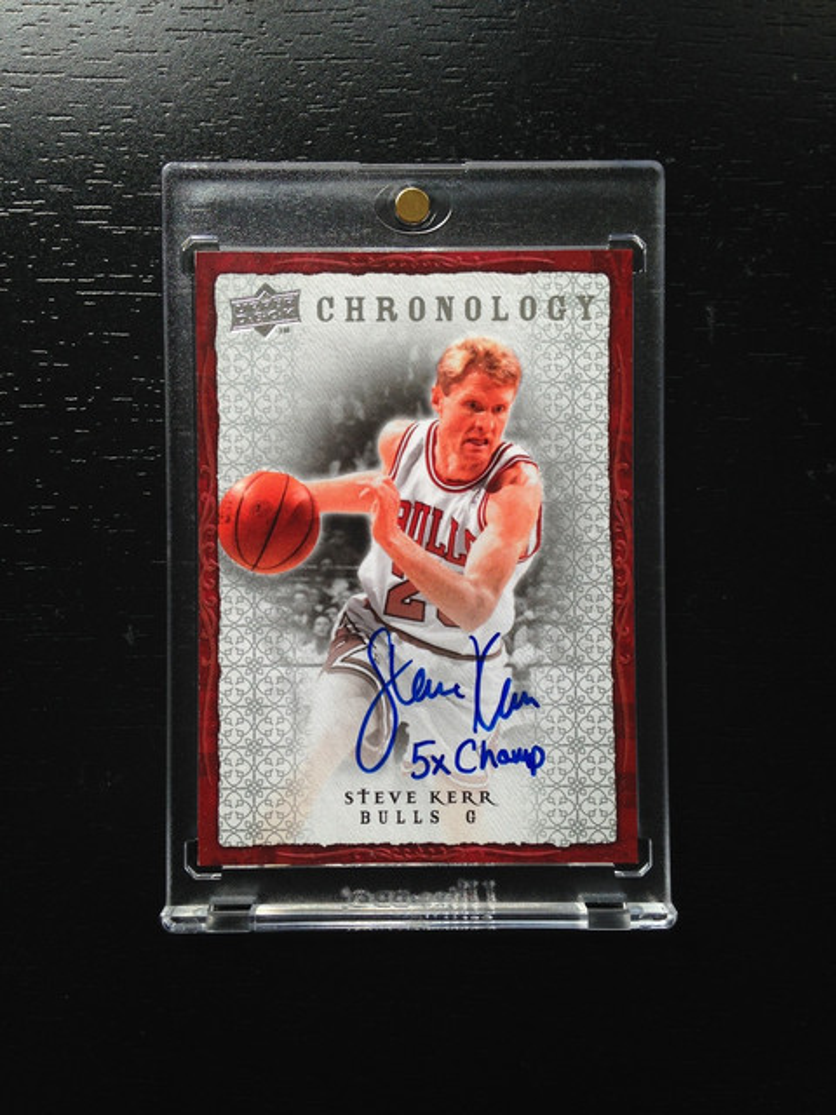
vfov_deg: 55.4
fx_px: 1063
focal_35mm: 33
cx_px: 418
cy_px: 558
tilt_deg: -87.6
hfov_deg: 42.9
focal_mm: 4.12
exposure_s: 1/153
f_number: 2.4
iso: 50
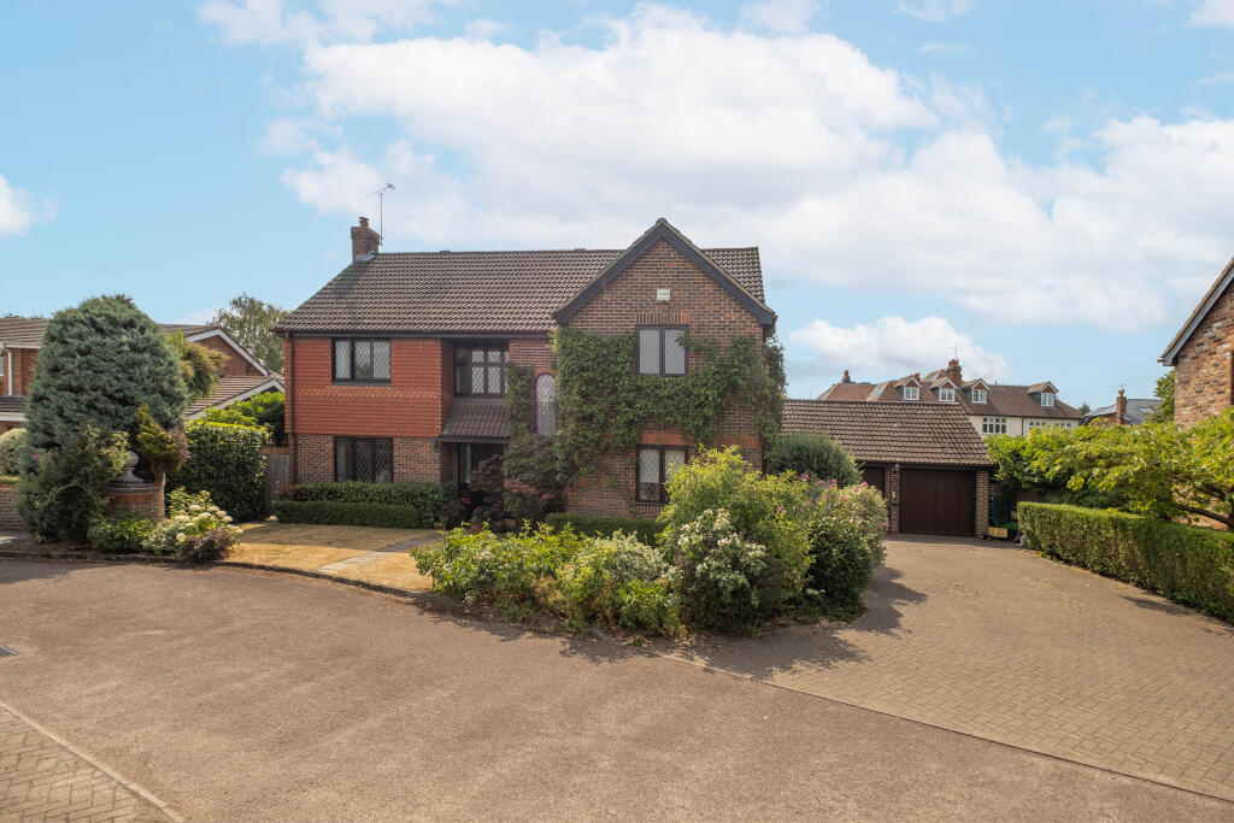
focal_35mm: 15
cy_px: 412
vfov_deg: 77.3
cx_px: 617
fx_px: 514
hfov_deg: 100.4
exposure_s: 1/1250
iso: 400
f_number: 4
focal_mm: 10
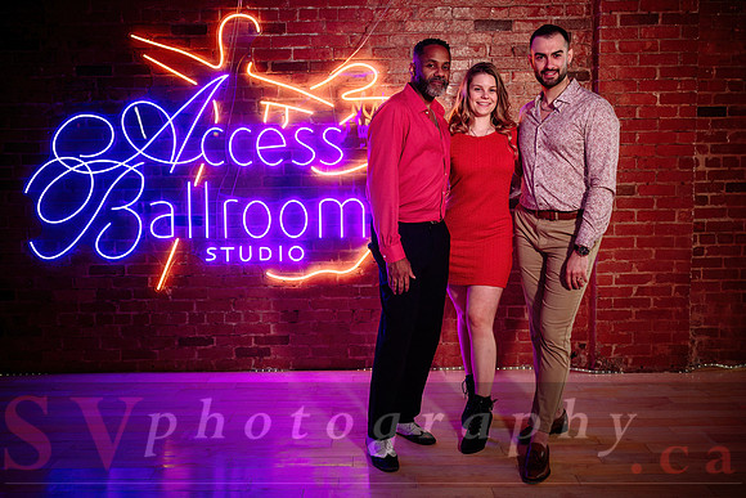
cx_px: 373
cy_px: 220
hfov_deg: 55.9
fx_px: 704
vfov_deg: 38.9
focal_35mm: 34
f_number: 2.8
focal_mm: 28
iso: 1000
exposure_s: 1/160
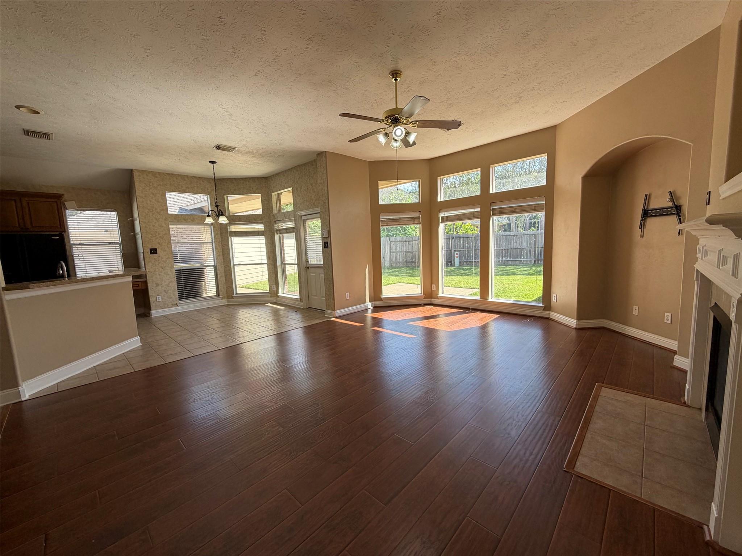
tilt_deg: -5.6
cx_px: 371
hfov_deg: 102.1
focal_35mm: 14
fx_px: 300
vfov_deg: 85.7
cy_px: 278
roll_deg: +2.6
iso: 64
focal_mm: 2.22
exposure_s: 1/121
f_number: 2.2
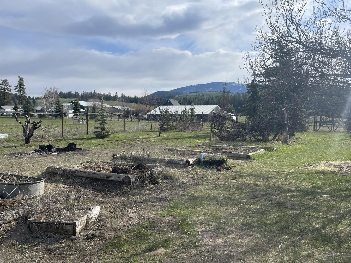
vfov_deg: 53.1
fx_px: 264
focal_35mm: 26
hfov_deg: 67.3
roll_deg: -0.5
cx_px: 176
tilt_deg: -4.6
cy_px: 132
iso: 32
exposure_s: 1/4717
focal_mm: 5.1
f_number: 1.6
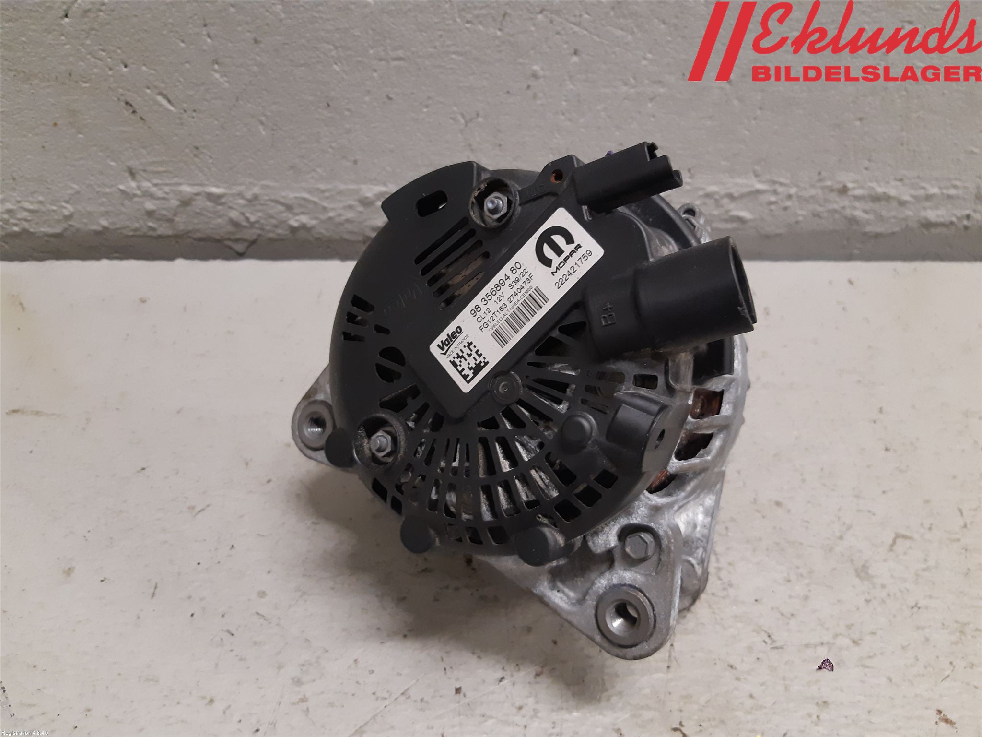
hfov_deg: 67.3
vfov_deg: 53.1
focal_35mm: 26
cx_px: 491
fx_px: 738
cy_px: 368
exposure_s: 1/50
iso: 200
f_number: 1.7
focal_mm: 3.93
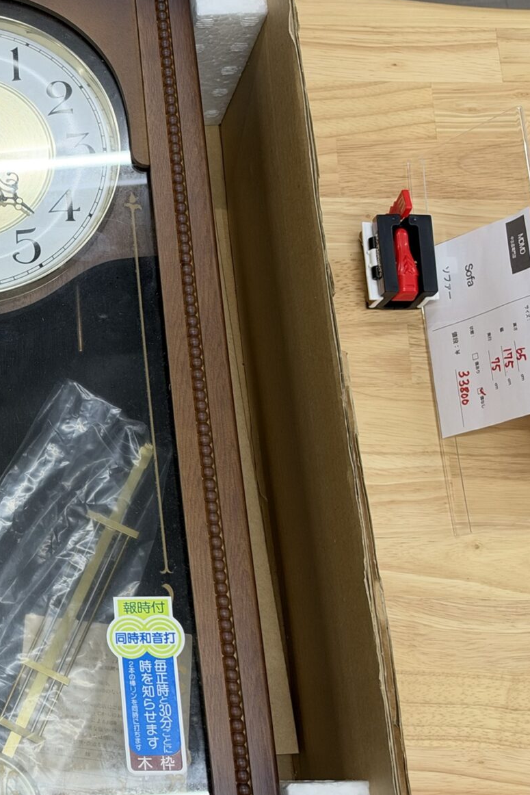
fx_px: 1214
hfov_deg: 22.6
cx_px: -113
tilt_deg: -71.6
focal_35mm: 55
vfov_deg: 36.2
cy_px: 421
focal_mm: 6.93
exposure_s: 1/120
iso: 250
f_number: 1.8
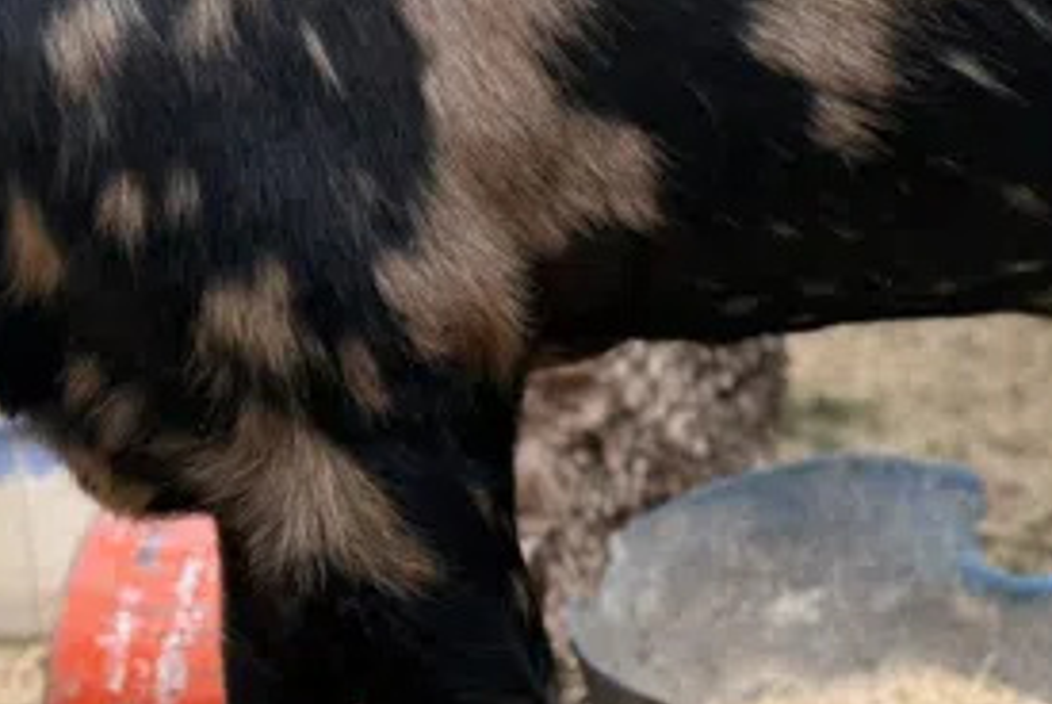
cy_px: 15
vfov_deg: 22.6
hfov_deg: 34.4
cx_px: 497
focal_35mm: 58
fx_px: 1697
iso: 200
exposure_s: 1/107
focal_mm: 6.76
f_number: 1.78
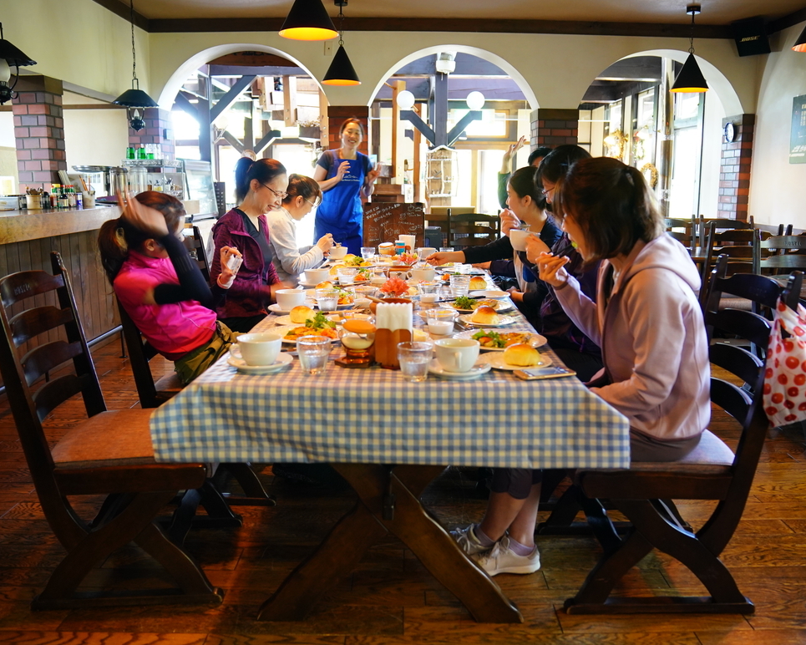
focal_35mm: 28
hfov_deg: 62.2
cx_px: 416
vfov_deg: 51.5
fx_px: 668
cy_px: 316
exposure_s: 1/30
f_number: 2.8
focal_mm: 24
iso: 1600
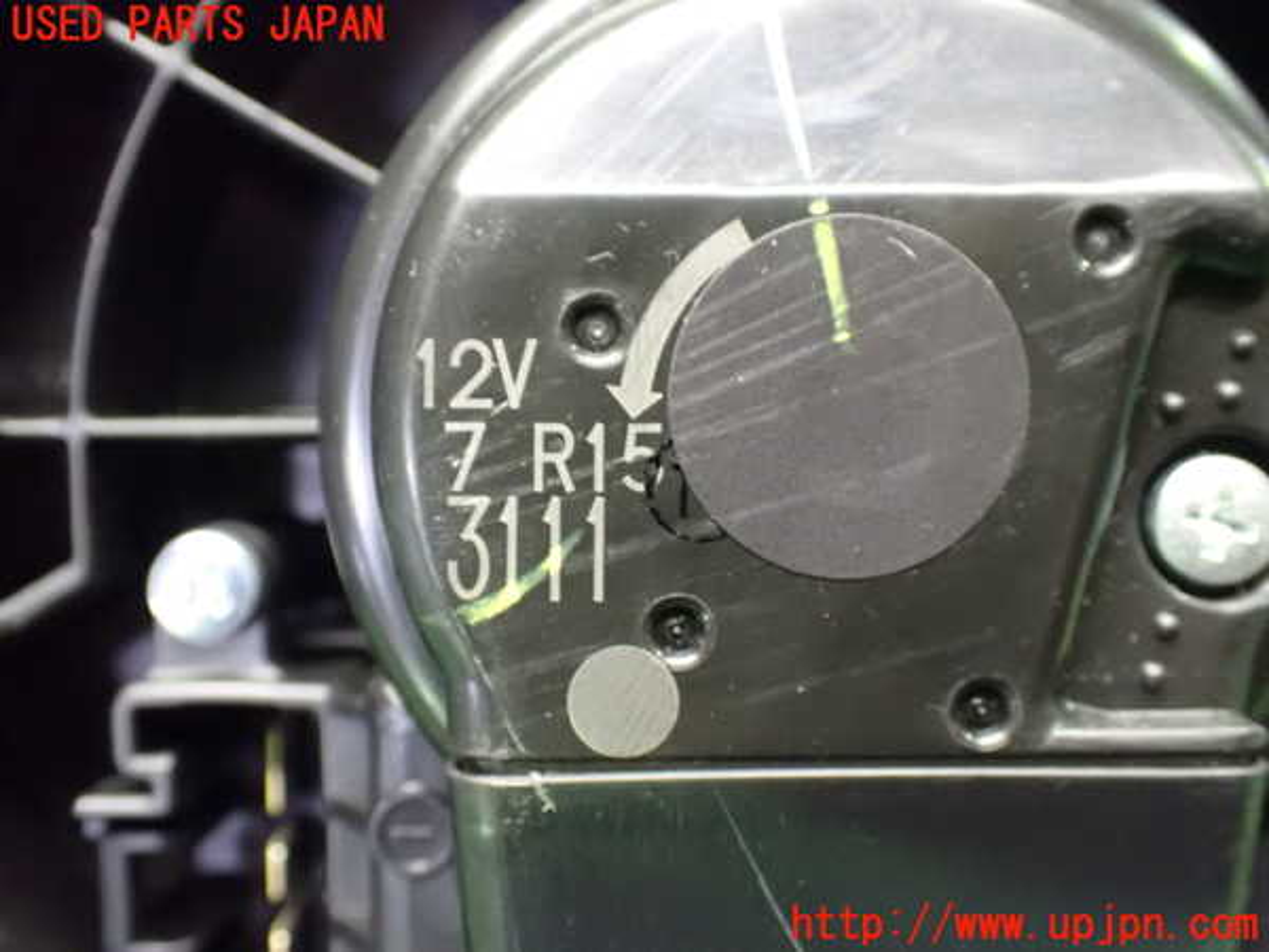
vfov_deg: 37.7
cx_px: 634
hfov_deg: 49.0
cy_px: 476
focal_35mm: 38
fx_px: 1393
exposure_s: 1/40
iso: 1600
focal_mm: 6.83
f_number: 2.7
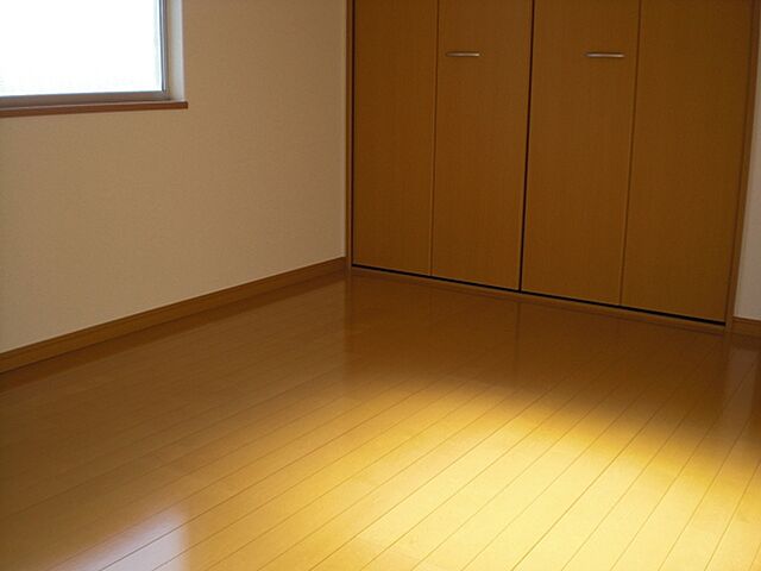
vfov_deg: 37.7
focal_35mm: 38
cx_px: 380
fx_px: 835
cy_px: 286
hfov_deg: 49.0
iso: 64
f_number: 3.1
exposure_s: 1/200
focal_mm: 6.3
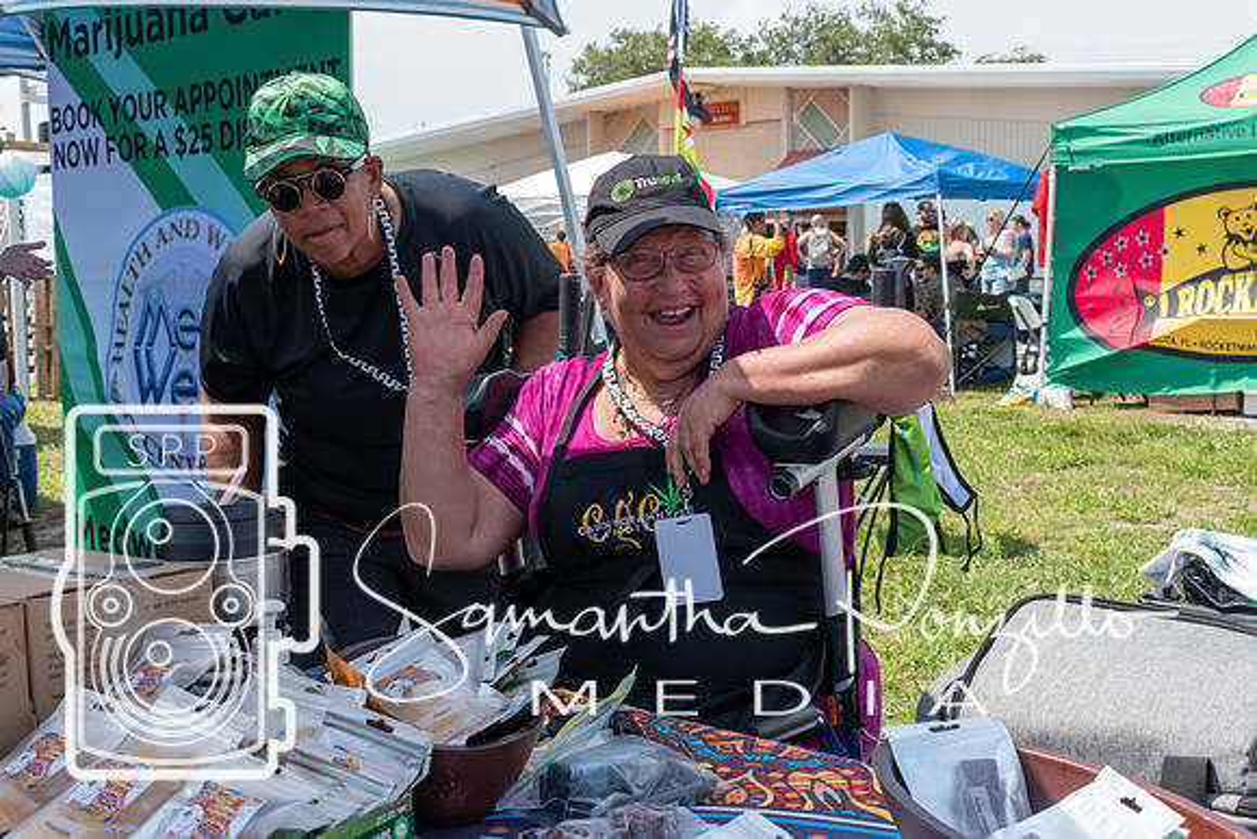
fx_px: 1496
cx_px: 628
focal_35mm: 43
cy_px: 420
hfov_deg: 45.6
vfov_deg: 31.3
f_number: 9
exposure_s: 1/320
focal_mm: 27
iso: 200
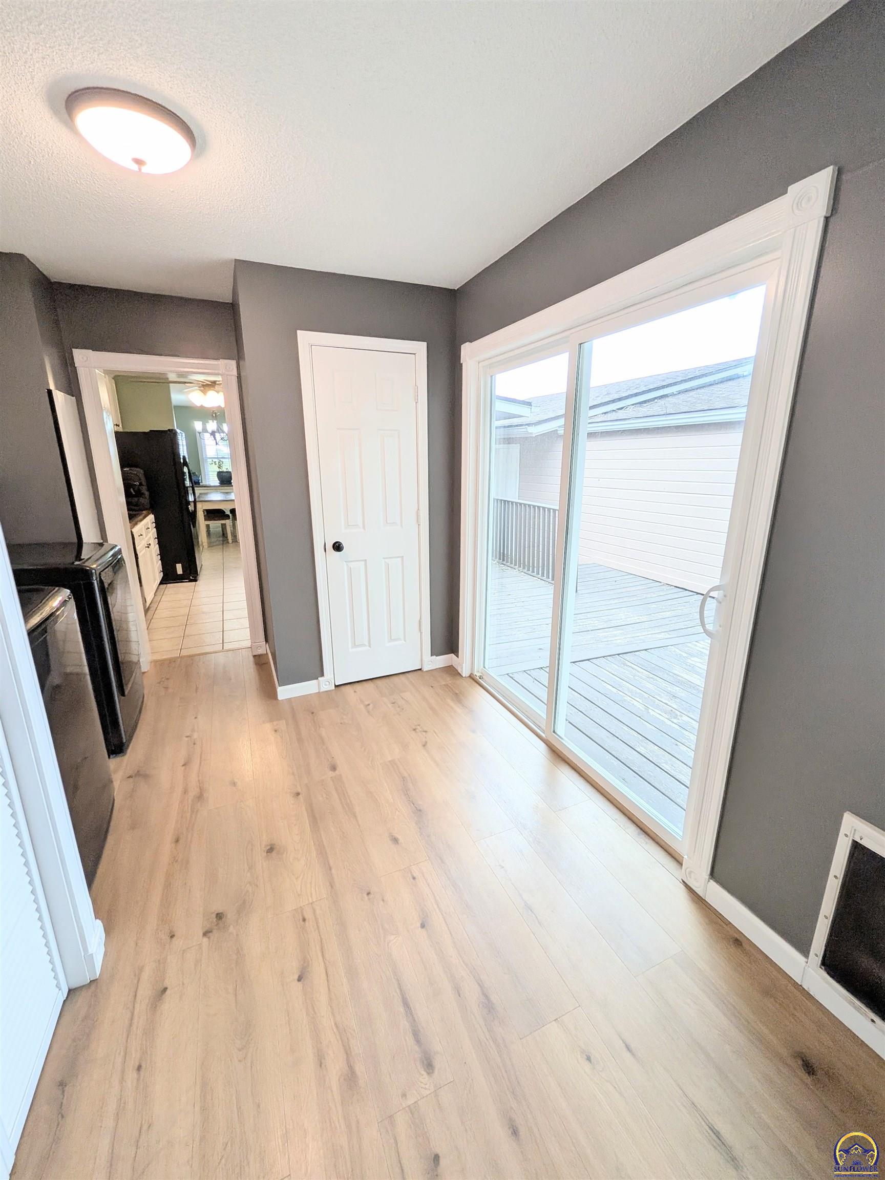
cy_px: 590
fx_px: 443
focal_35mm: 13
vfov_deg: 106.2
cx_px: 442
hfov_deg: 89.9
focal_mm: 1.54
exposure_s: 1/60
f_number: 2.2
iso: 31
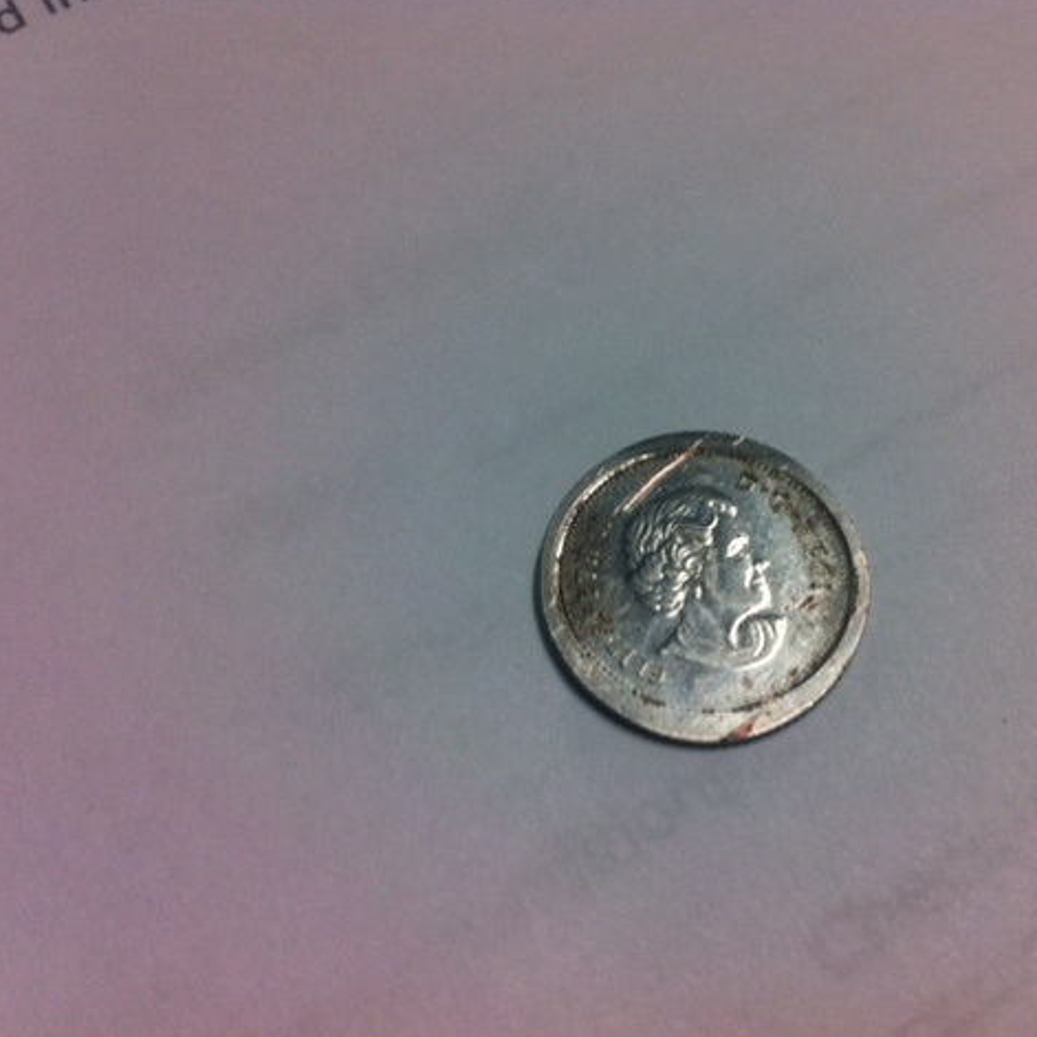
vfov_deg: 40.0
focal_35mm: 42
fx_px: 1423
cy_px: 513
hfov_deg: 39.8
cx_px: 650
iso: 80
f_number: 2.8
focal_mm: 3.85
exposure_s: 1/20
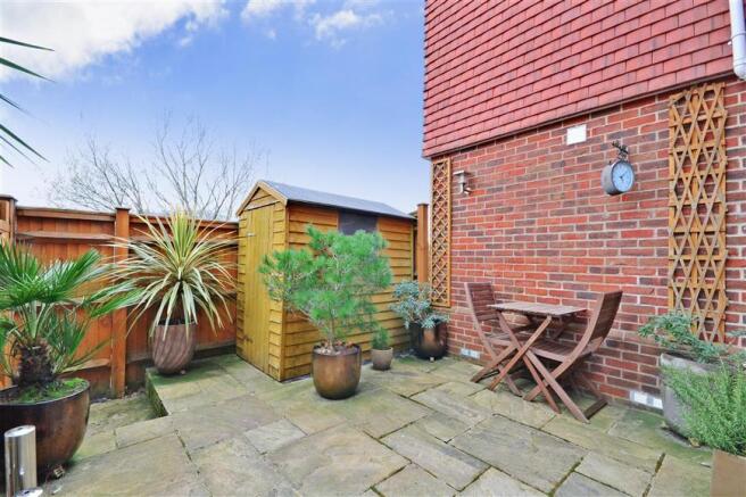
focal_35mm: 15
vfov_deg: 77.3
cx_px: 373
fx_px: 311
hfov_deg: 100.4
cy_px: 248
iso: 400
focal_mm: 10
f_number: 16
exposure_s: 1/20
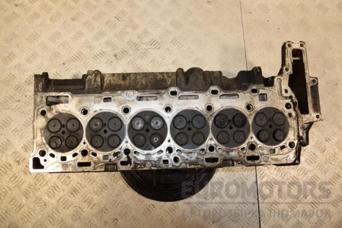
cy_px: 114
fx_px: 299
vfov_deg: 41.7
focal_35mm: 32
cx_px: 171
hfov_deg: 59.5
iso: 800
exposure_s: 1/200
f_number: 9
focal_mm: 21
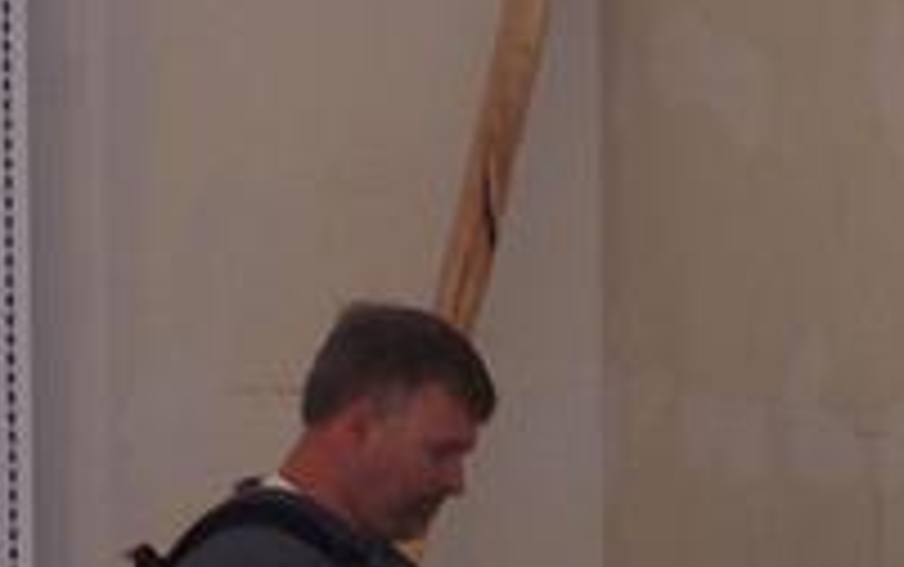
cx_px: 394
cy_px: 536
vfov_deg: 2.6
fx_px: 12674
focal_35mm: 514
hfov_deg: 4.1
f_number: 3.2
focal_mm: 34.6
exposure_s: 1/125
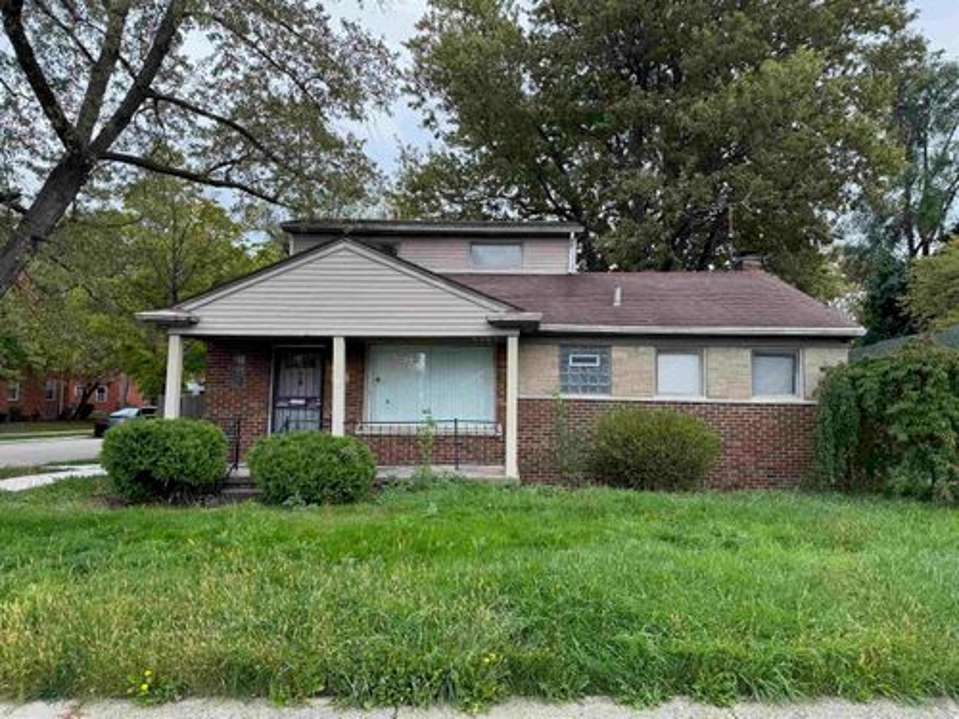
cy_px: 360
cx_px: 480
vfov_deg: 56.8
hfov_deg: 71.6
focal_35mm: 24
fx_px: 665
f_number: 1.78
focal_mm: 6.76
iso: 80
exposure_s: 1/582
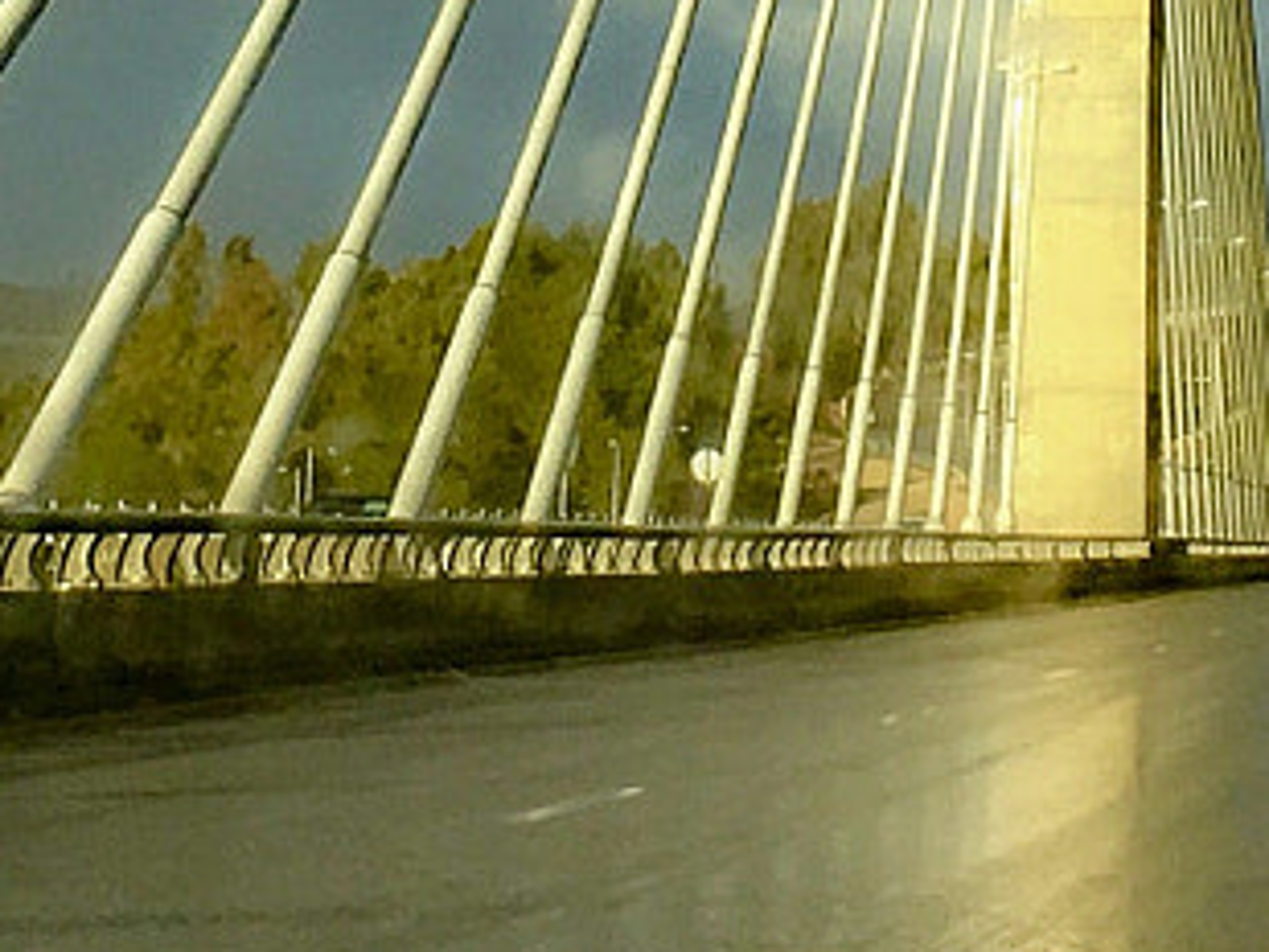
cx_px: 945
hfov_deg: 13.1
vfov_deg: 9.6
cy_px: -472
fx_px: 5501
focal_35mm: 150
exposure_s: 1/630
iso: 25
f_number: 2.2
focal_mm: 4.15
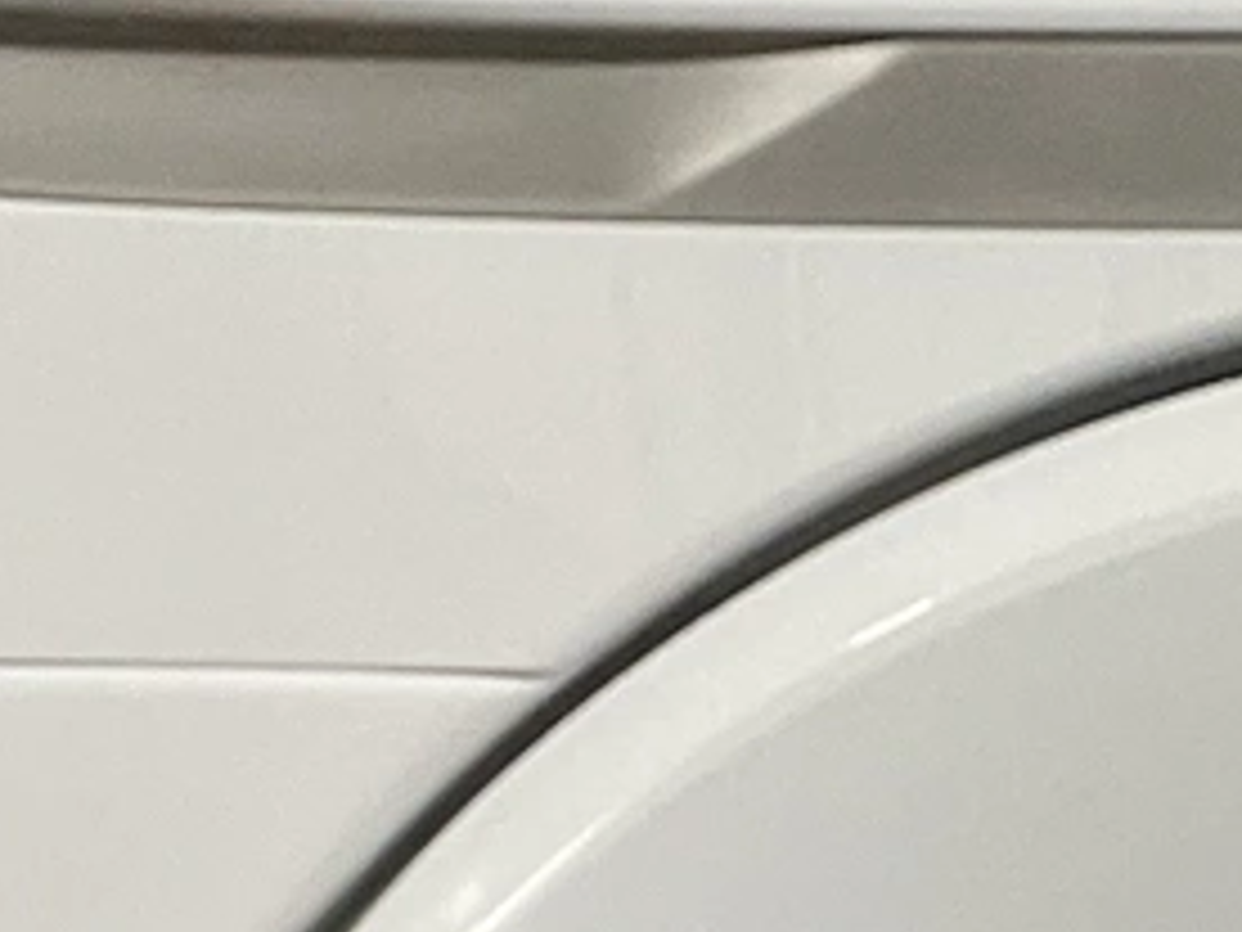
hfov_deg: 9.3
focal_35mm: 210
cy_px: 1522
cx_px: 1494
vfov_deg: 6.9
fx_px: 7535
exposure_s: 1/60
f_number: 1.8
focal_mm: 3
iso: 64
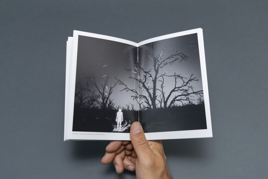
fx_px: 335
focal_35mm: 45
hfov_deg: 43.6
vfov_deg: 29.9
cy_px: 90
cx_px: 134
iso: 800
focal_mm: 30
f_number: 5.6
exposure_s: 1/200
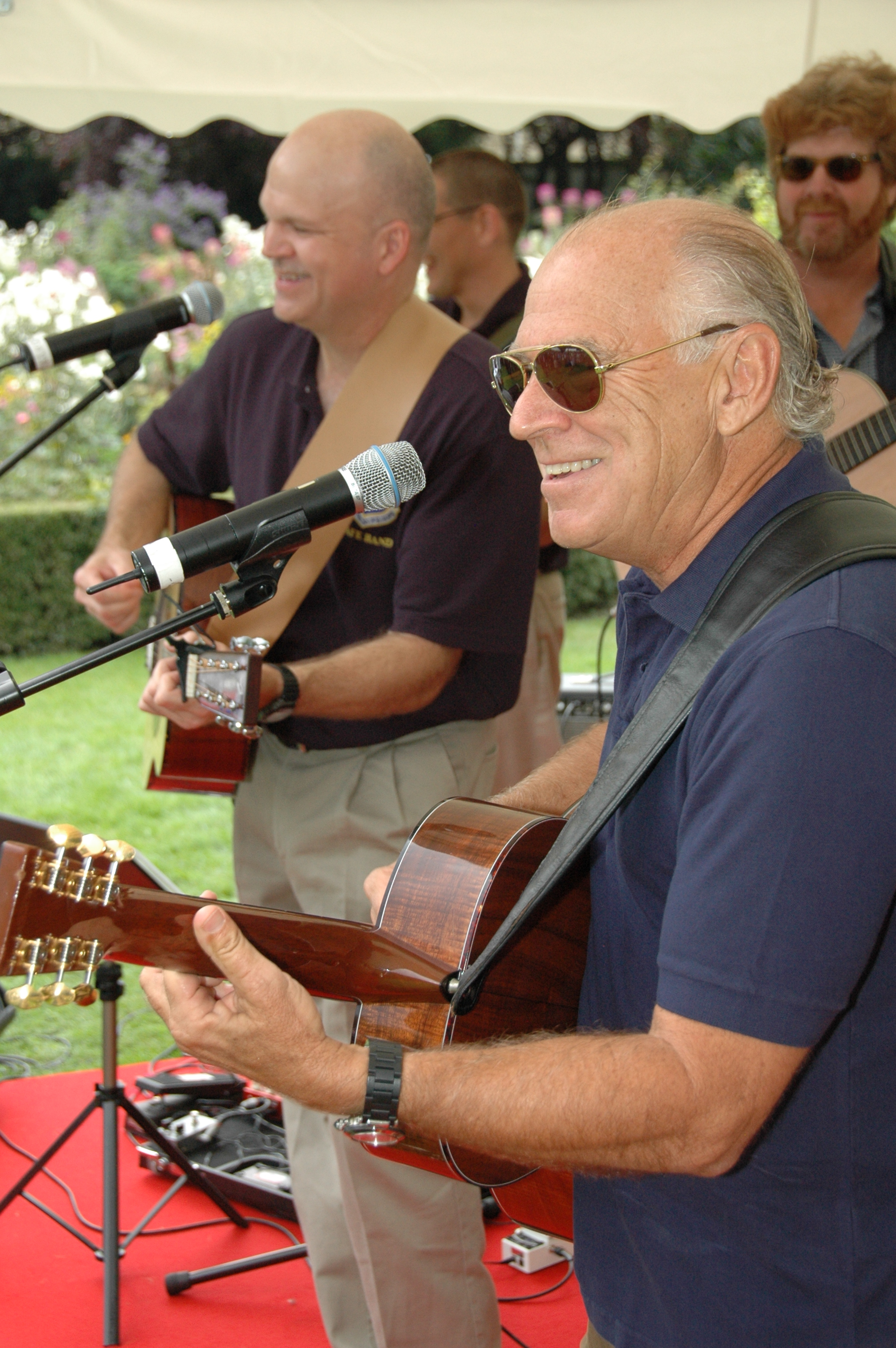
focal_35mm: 69
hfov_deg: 19.7
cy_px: 674
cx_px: 448
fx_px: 2581
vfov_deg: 29.3
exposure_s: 1/160
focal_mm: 46
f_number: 6.3
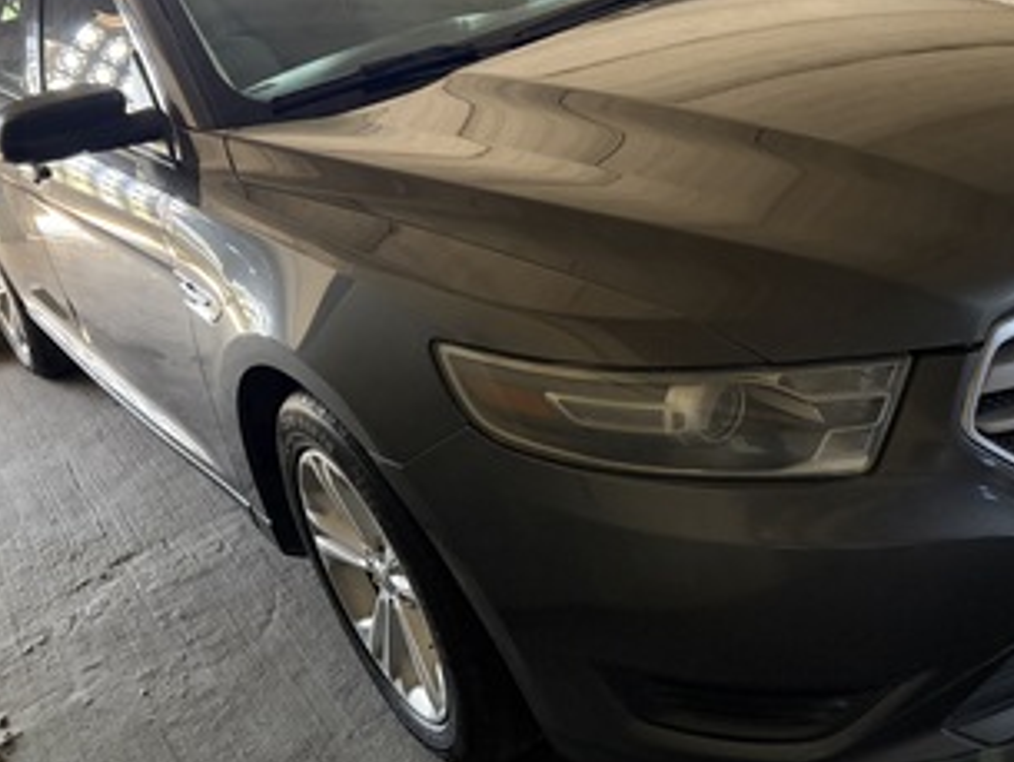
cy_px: 298
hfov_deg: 47.7
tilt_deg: -20.9
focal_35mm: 39
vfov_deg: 36.7
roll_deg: +13.0
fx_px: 1143
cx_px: 583
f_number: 1.6
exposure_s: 1/40
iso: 500
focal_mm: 5.96
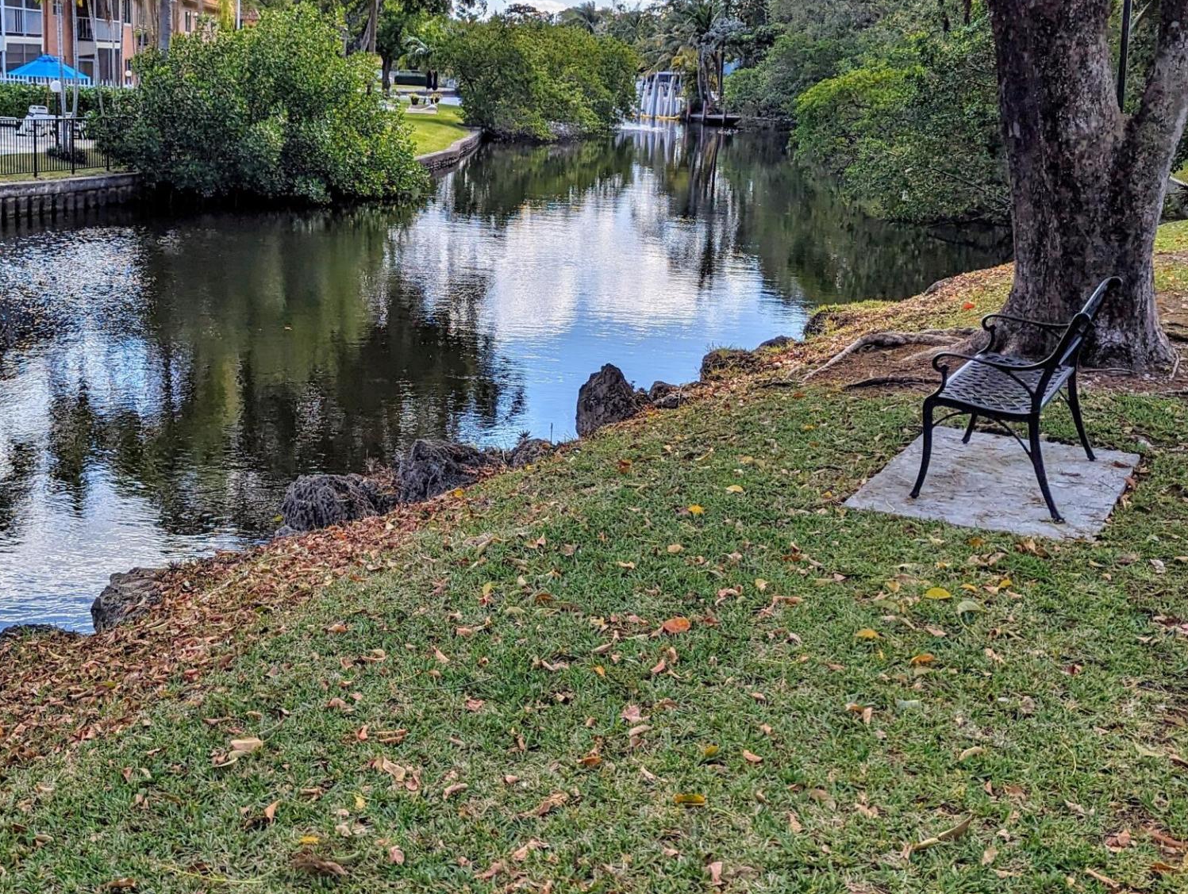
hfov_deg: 40.7
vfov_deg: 31.6
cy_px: 416
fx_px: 1581
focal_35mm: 46
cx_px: 408
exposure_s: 1/1919
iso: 38
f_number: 1.85
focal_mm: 6.81
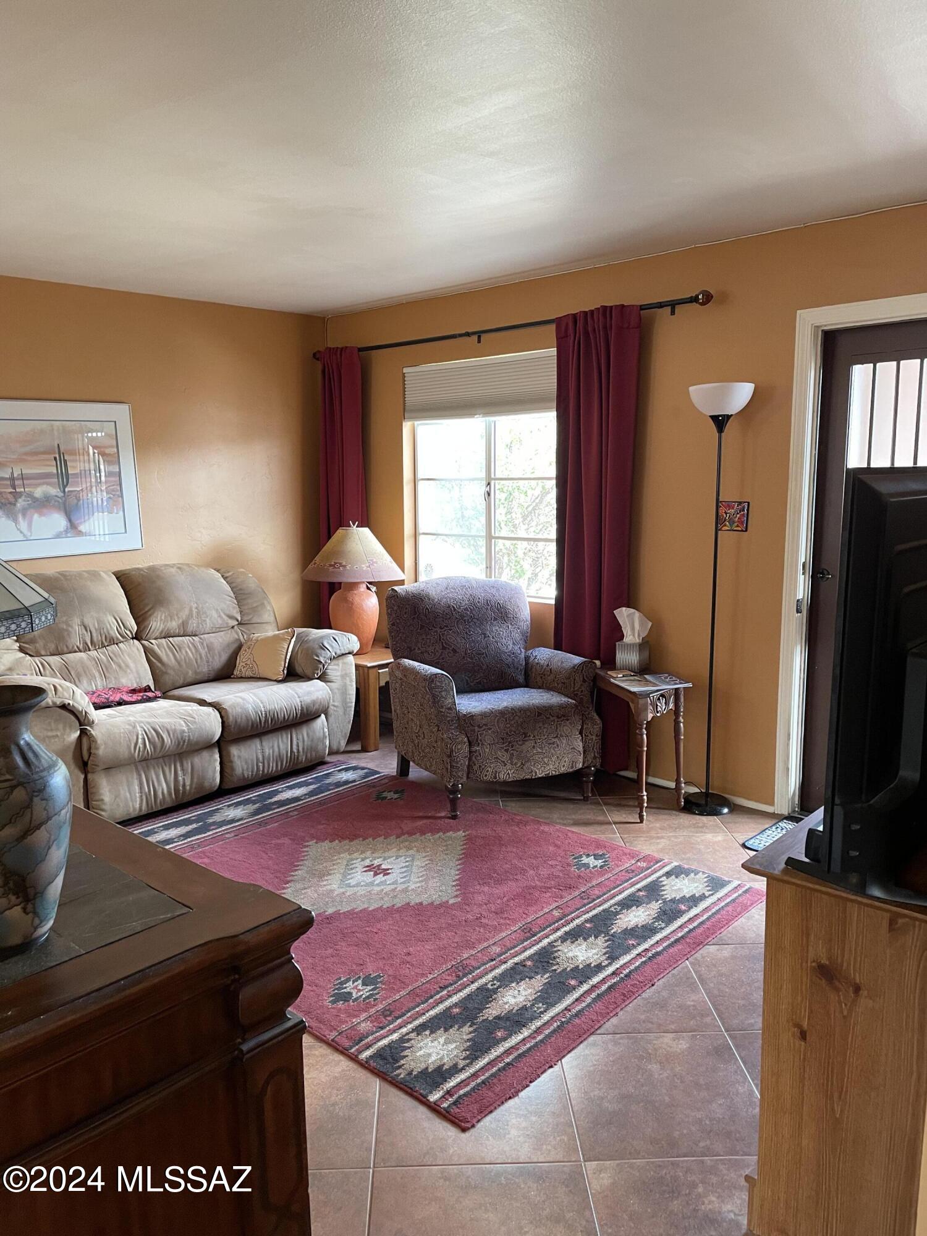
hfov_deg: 53.1
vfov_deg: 67.3
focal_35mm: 26
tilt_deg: -8.9
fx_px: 928
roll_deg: +1.4
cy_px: 618
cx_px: 464
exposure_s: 1/60
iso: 200
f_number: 1.6
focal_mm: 4.2
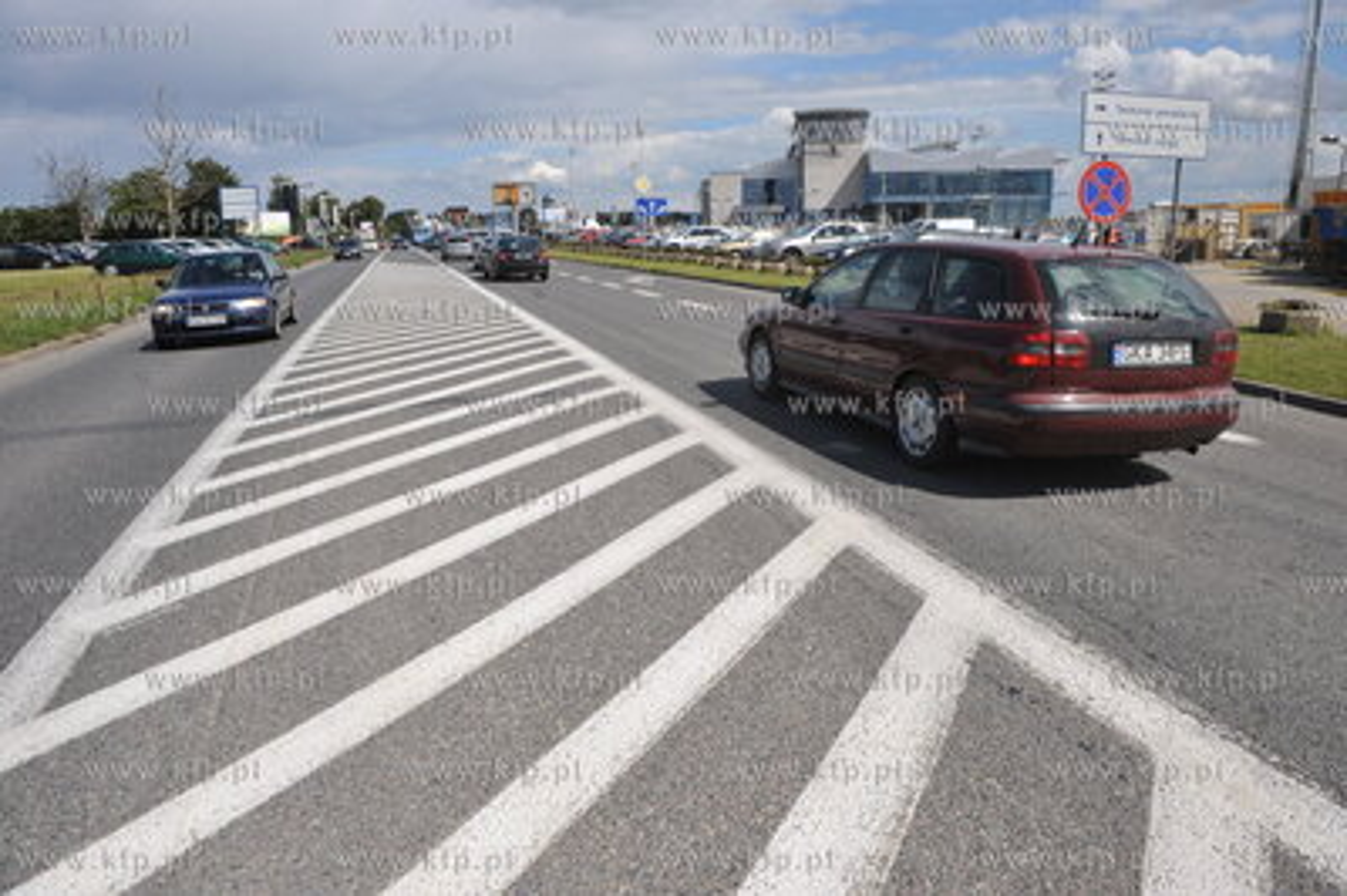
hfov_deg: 73.8
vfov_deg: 53.1
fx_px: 897
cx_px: 674
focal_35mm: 24
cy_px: 448
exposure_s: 1/4000
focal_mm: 24
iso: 640
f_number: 7.1
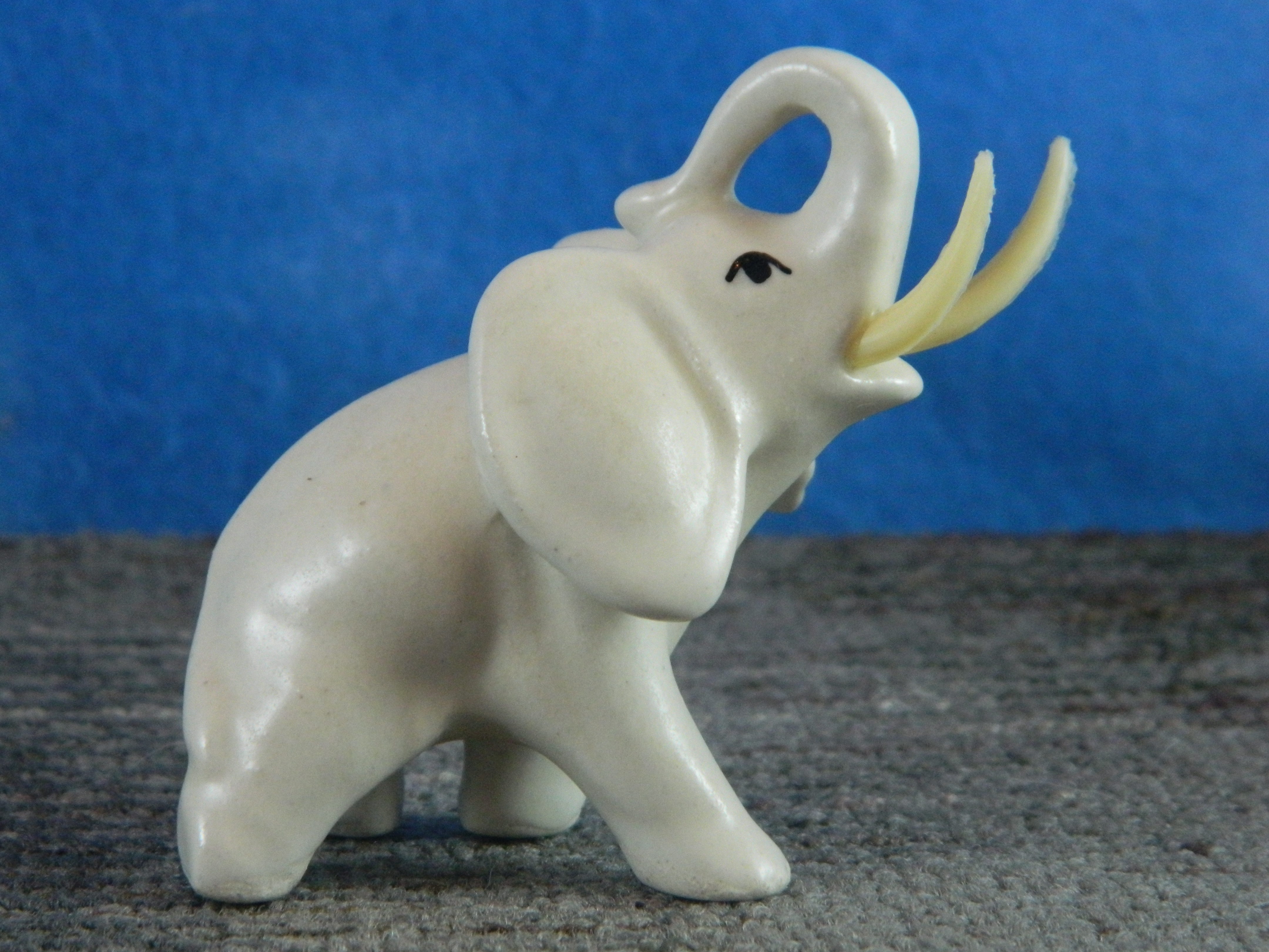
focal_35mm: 129
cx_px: 634
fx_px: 4729
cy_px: 476
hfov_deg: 15.3
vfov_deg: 11.5
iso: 400
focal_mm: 23.2
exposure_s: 1/30
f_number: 4.7
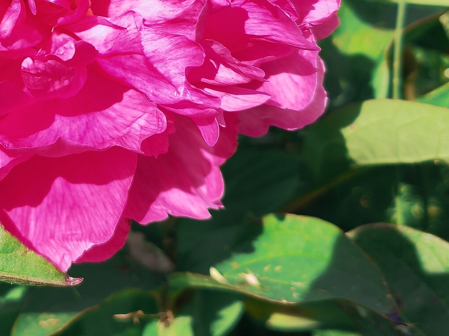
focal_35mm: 64
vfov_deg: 22.1
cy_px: 0
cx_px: -5
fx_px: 830
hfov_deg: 28.3
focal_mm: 5.53
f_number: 1.8
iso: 50
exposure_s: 1/1300
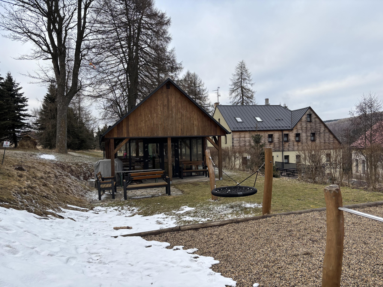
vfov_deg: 53.1
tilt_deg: -0.5
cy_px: 144
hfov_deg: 67.3
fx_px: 288
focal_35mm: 26
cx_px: 192
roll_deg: +1.3
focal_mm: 5.96
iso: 50
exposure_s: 1/493
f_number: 1.6
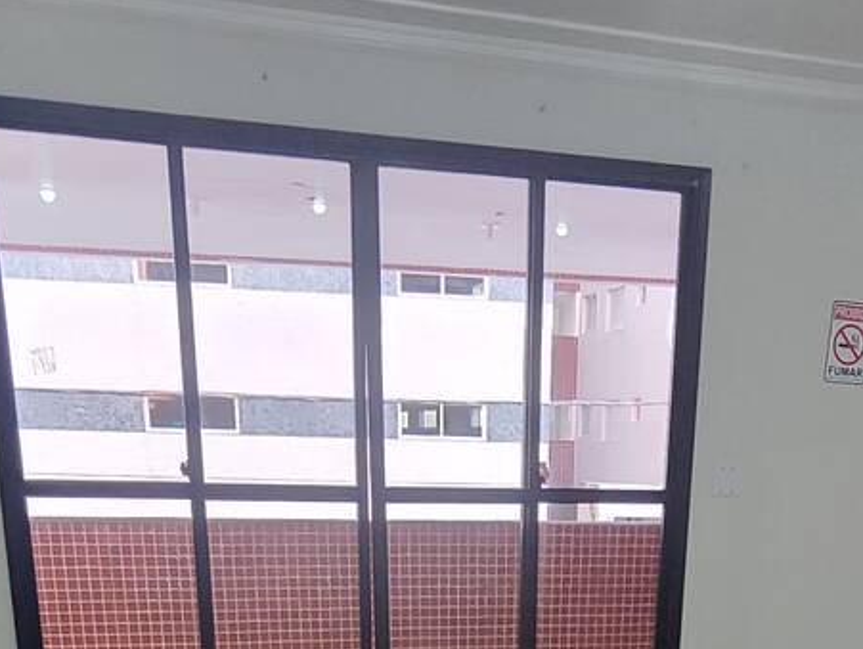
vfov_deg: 23.6
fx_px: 1272
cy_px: 934
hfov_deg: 37.2
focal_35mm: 51
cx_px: 557
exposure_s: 1/60
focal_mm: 1.65
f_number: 2.2
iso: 93
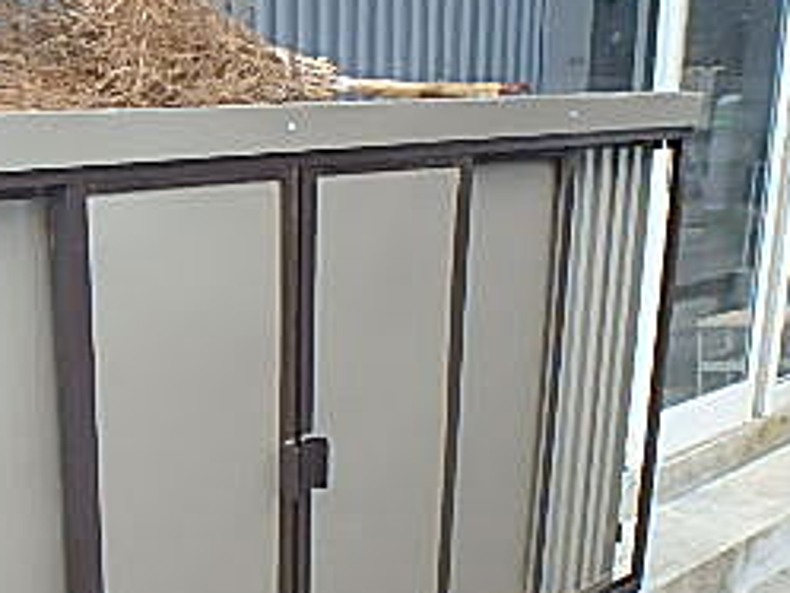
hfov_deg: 33.4
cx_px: 57
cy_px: 641
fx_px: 1233
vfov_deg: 25.3
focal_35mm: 54
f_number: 3.5
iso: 125
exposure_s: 1/125
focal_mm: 3.7
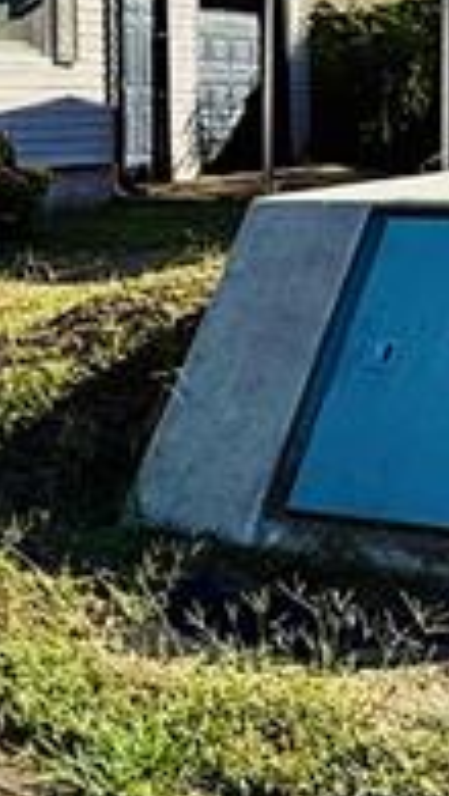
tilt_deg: -2.7
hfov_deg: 14.7
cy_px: 196
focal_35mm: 80
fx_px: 1690
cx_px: -69
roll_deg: +0.0
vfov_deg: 26.2
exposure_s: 1/1698
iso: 64
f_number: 2.2
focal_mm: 2.22
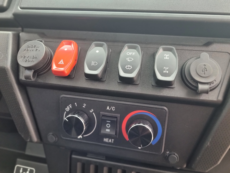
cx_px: 115
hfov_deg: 67.3
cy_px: 86
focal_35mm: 26
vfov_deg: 53.1
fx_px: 173
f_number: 1.8
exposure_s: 1/50
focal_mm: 5.4
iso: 250
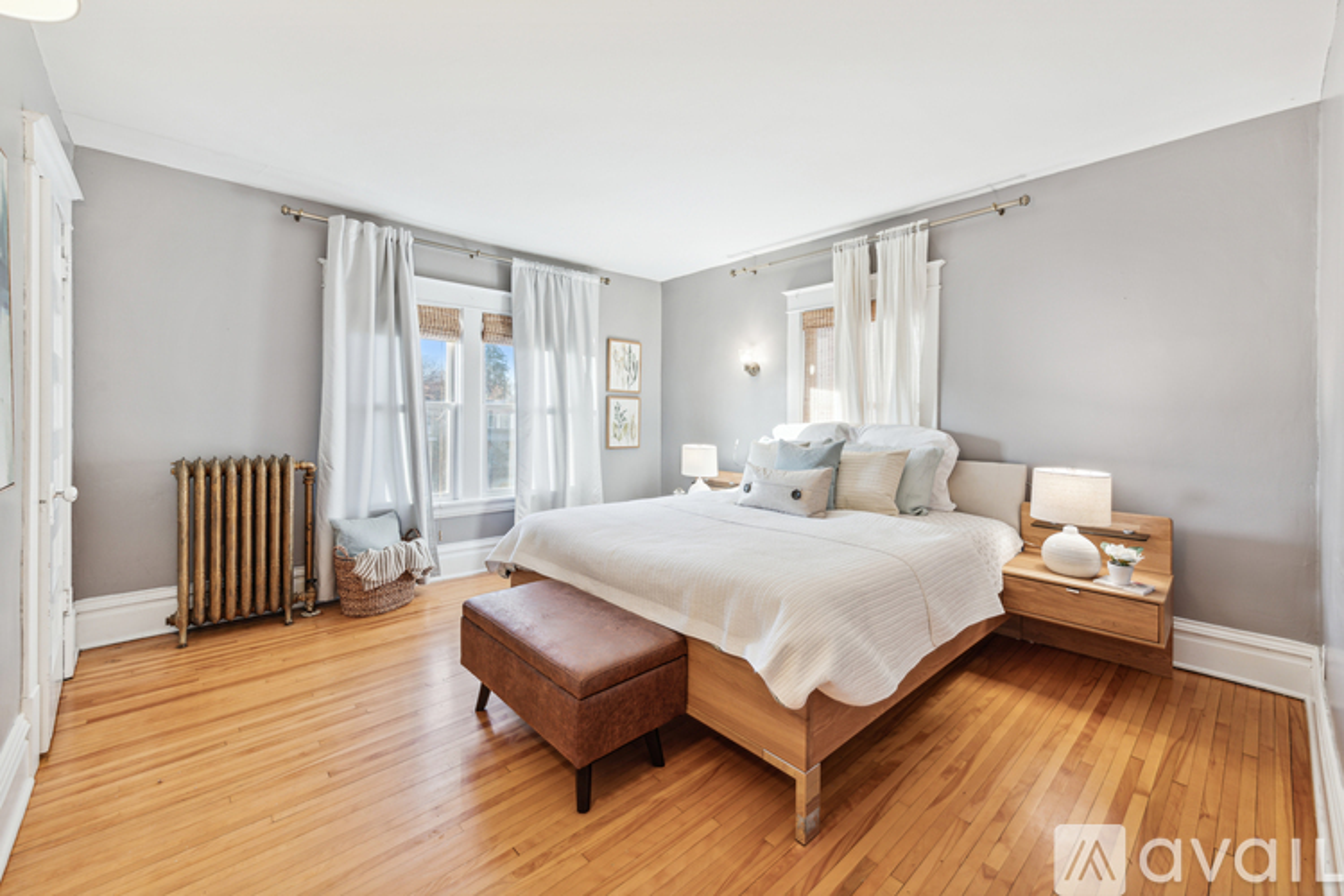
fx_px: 523
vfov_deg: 81.2
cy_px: 448
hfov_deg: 104.3
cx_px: 672
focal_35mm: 14
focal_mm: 14
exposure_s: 1/10
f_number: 8
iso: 100
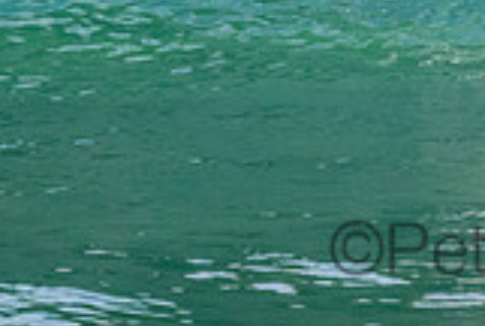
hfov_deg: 0.8
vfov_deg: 0.5
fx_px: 33999
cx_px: 563
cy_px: -252
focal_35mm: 2519
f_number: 11
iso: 4500
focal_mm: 700
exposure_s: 1/2000
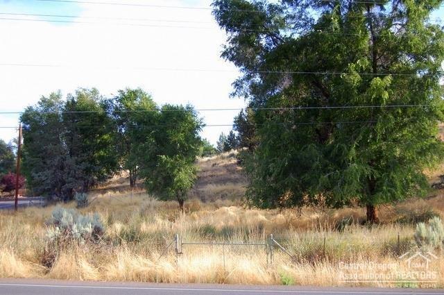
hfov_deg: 46.5
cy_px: 148
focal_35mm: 42
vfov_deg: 31.8
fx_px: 517
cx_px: 222
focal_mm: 28
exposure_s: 1/500
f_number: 5
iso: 400
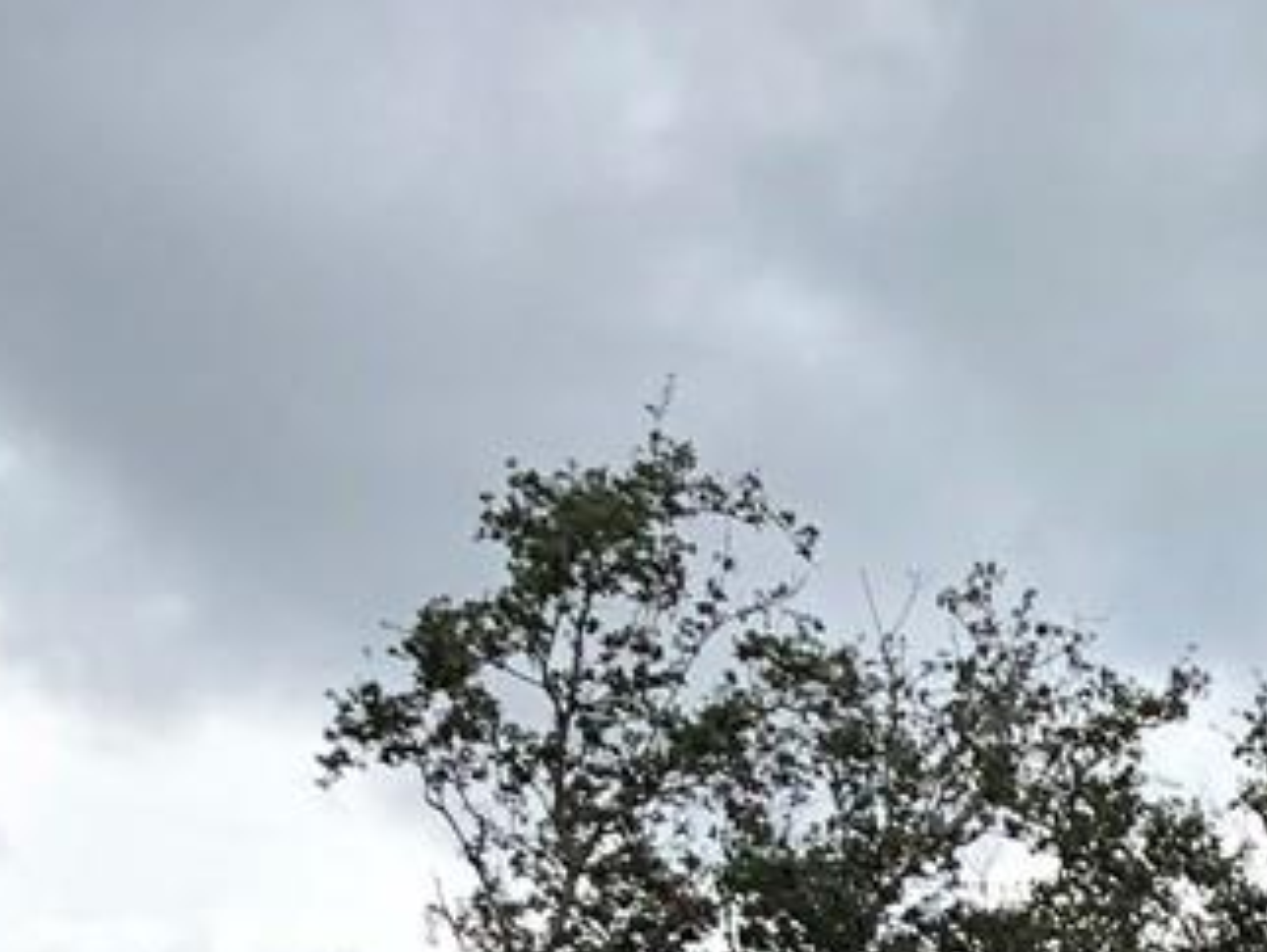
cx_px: 2274
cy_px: 2010
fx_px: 5091
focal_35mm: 139
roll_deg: +0.4
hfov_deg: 12.9
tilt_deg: +2.3
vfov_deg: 9.8
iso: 20
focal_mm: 4
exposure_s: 1/1033
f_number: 1.8
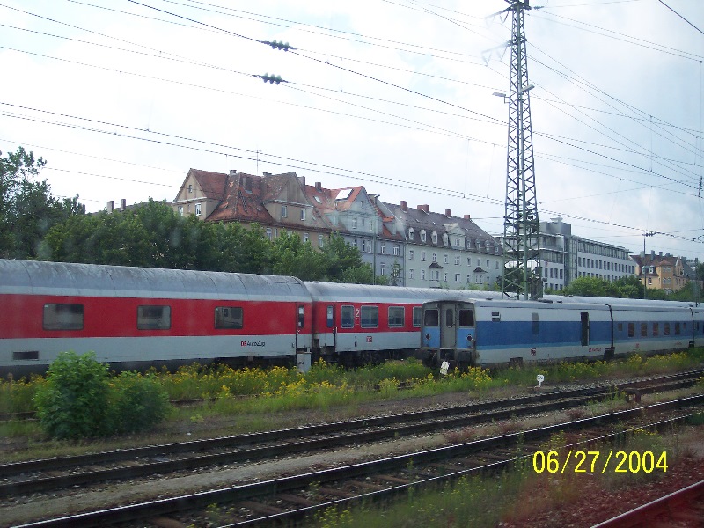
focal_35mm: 38
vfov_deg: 37.7
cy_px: 264
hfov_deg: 49.0
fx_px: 773
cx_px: 352
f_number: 2.8
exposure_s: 1/500
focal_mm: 8
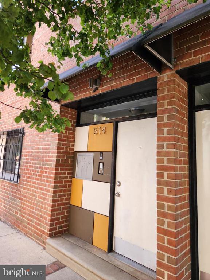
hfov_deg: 58.9
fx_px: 186
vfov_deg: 73.9
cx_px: 105
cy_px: 140
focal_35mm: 23
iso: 40
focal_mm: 5.4
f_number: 1.8
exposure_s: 1/180
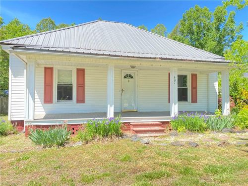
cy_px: 93
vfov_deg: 53.1
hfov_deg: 67.3
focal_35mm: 26
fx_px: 186
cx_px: 124
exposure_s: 1/340
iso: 32
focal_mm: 4.25
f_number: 1.8
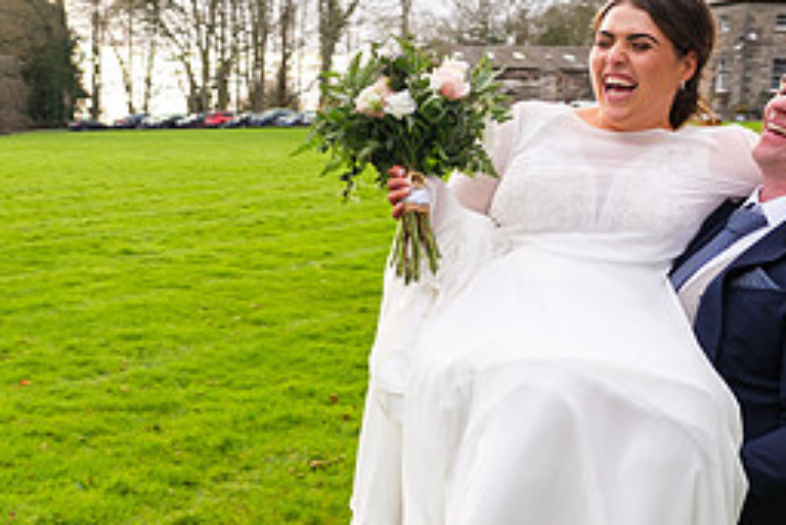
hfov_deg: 31.2
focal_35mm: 62
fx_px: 1354
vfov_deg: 21.8
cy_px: 368
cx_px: 120
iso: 160
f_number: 3.2
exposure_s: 1/160
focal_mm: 16
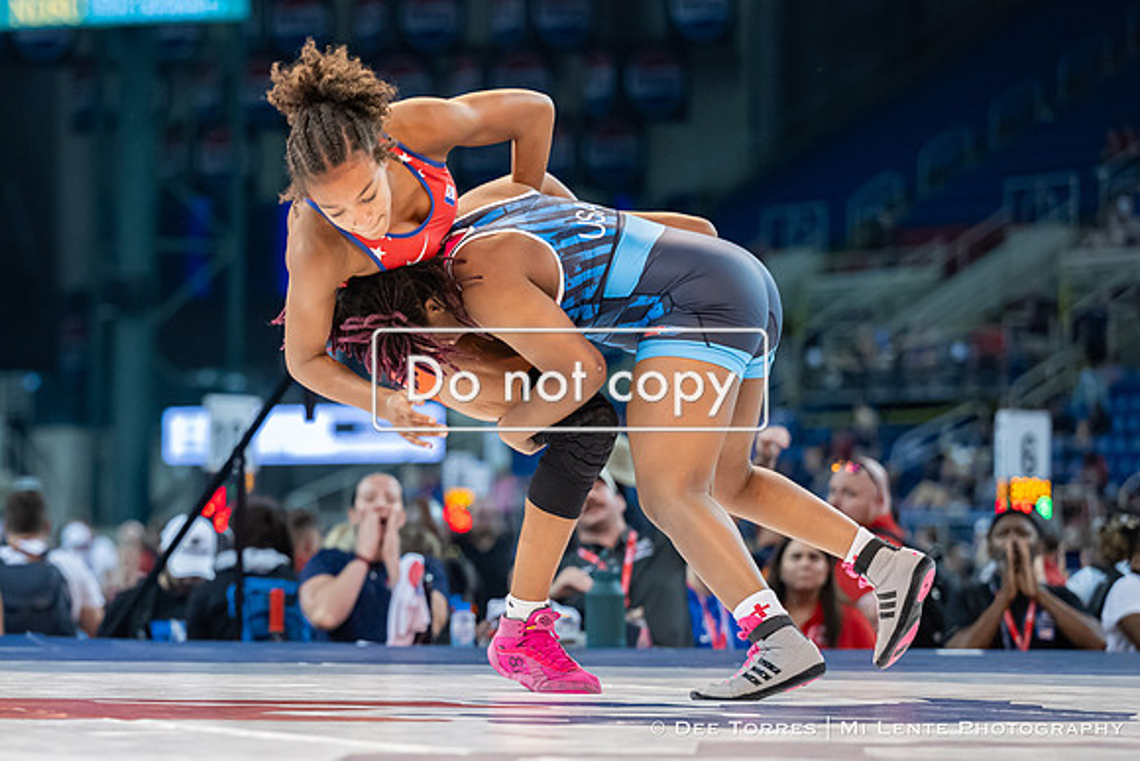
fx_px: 5246
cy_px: 530
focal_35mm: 166
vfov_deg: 8.3
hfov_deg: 12.4
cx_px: 293
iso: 2200
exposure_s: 1/800
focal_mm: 105
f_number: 2.8
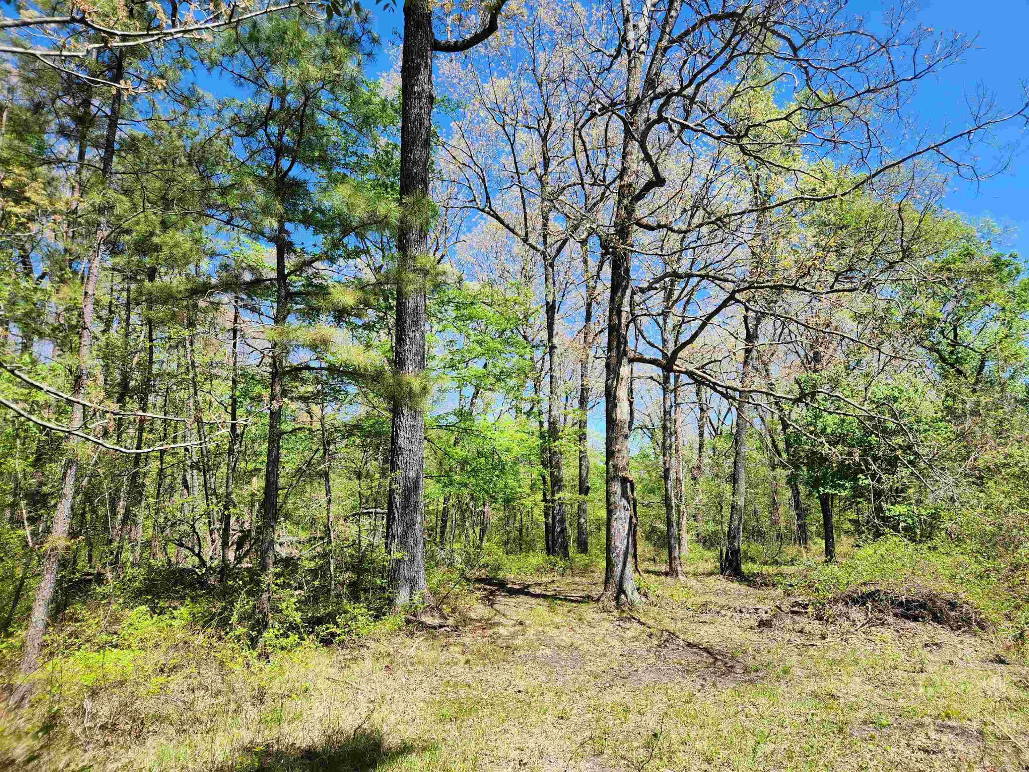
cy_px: 386
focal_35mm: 23
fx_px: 684
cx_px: 514
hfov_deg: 73.9
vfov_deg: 58.9
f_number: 1.8
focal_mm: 5.4
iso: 20
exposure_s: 1/703
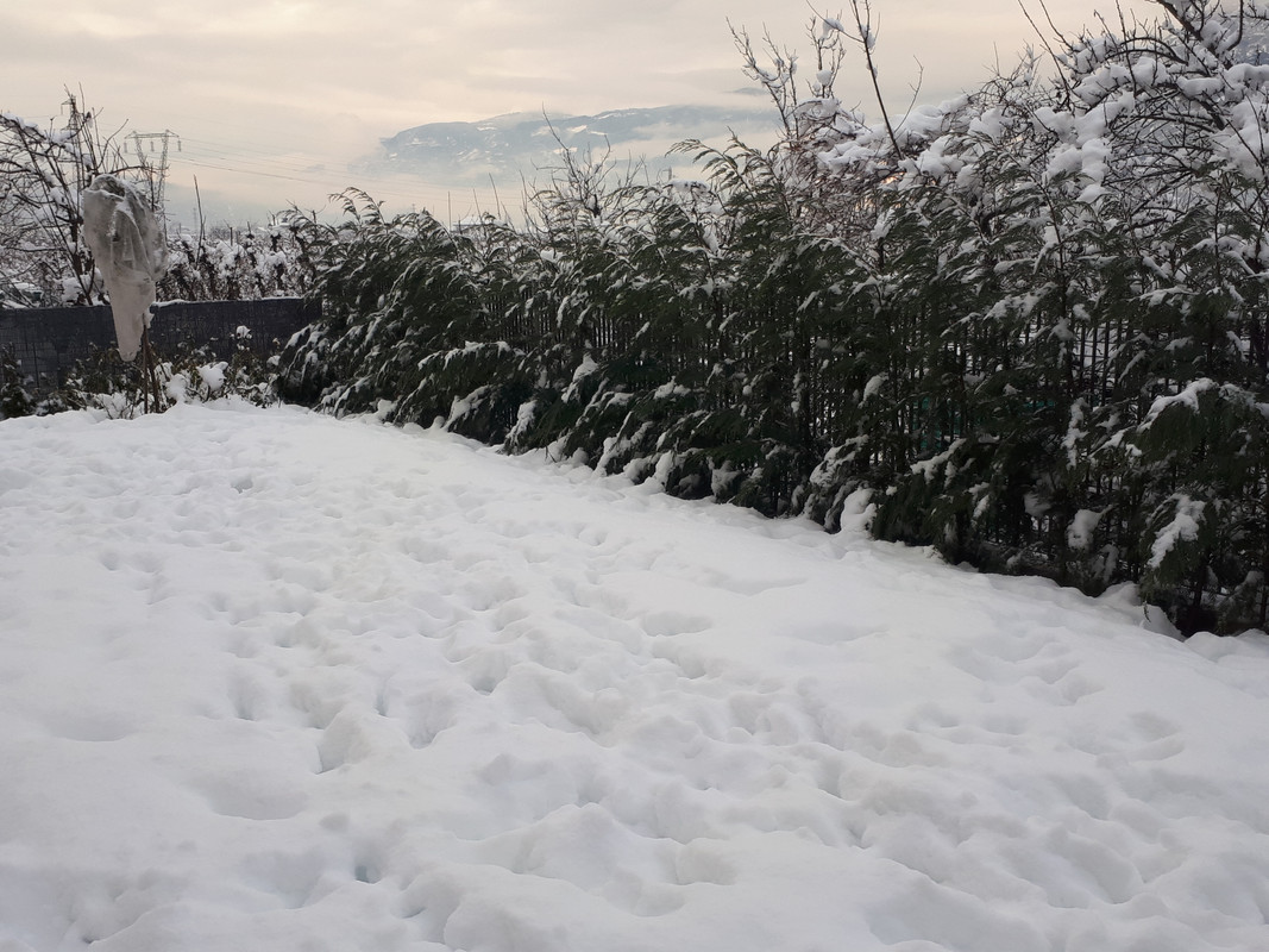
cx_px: 634
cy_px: 476
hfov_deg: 65.3
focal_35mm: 27
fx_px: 990
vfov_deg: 51.3
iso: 40
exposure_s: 1/476
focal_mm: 3.6
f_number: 1.9
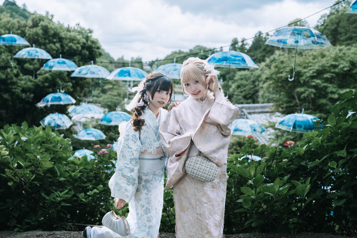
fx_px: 347
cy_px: 119
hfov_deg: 54.4
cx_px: 178
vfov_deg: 37.9
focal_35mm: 35
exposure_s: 1/640
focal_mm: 35
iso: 80
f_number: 2.2
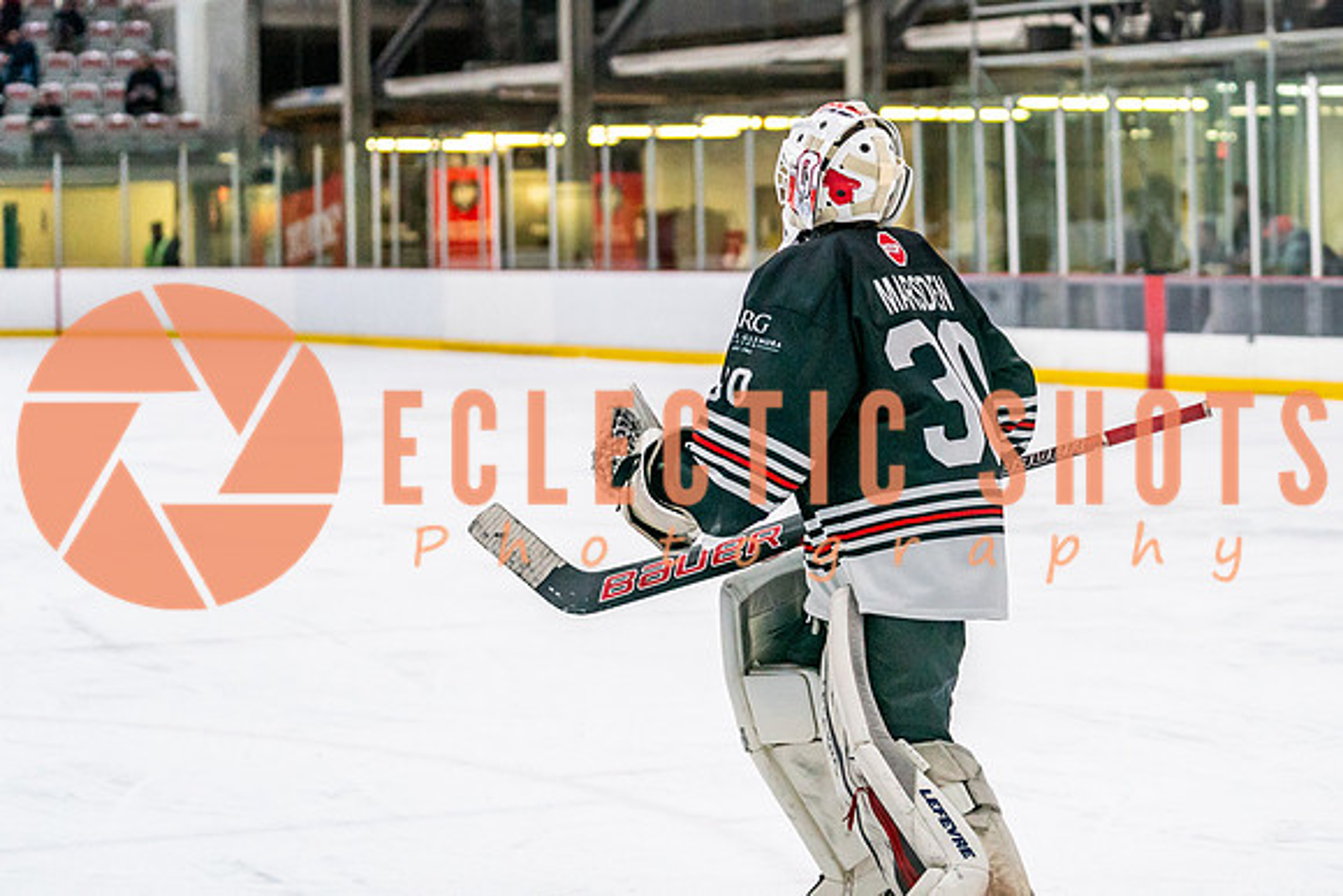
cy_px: 237
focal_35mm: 103
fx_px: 3842
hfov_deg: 19.8
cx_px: 865
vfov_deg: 13.3
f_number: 2.8
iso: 3200
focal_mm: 70
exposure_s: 1/1250
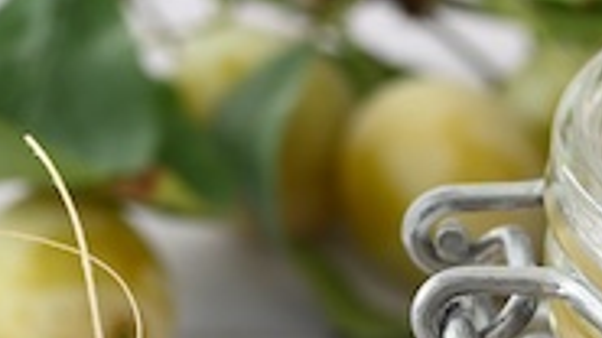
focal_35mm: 250
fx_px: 3990
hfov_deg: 8.5
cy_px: 830
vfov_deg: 4.7
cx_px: 882
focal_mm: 50
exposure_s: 1/15
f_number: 7.1
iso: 125
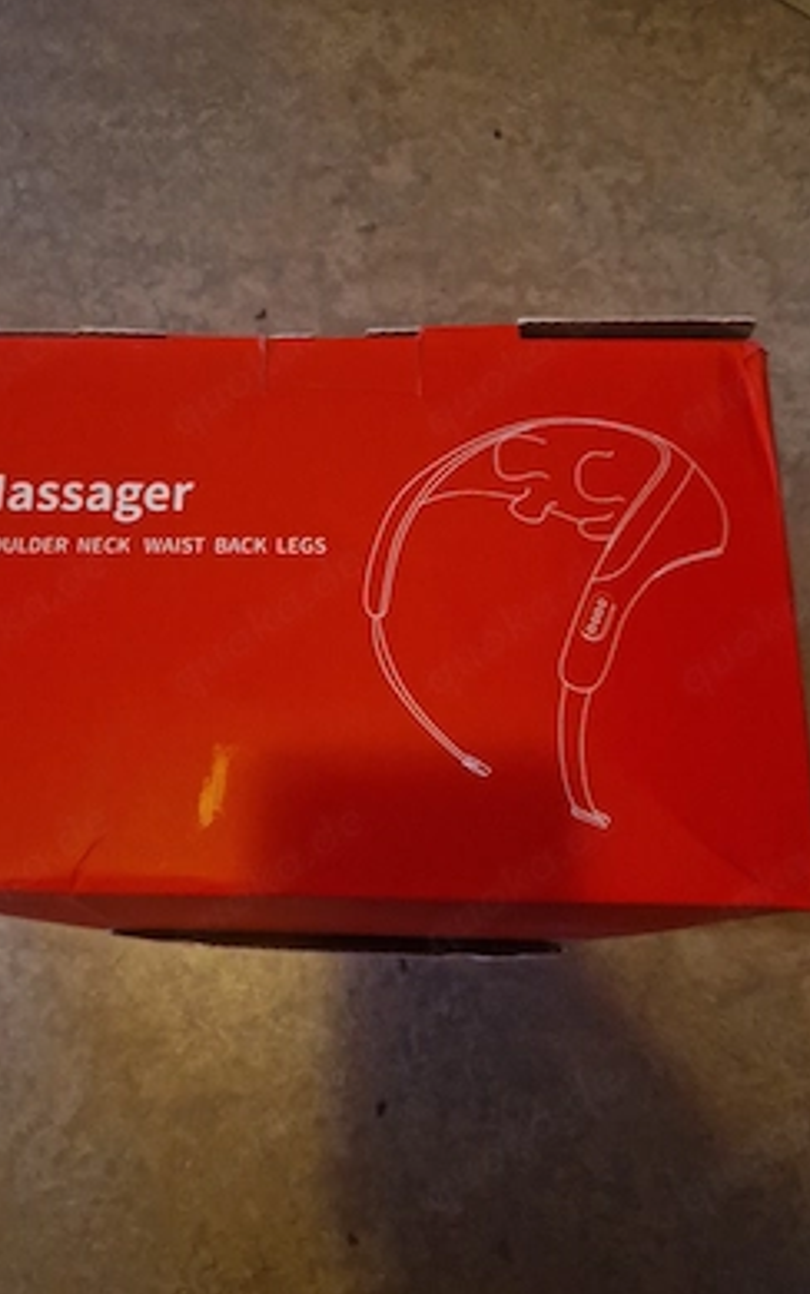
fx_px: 882
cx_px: 339
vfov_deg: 72.5
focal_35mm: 25
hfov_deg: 49.1
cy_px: 657
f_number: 1.8
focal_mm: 5.4
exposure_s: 1/25
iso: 640
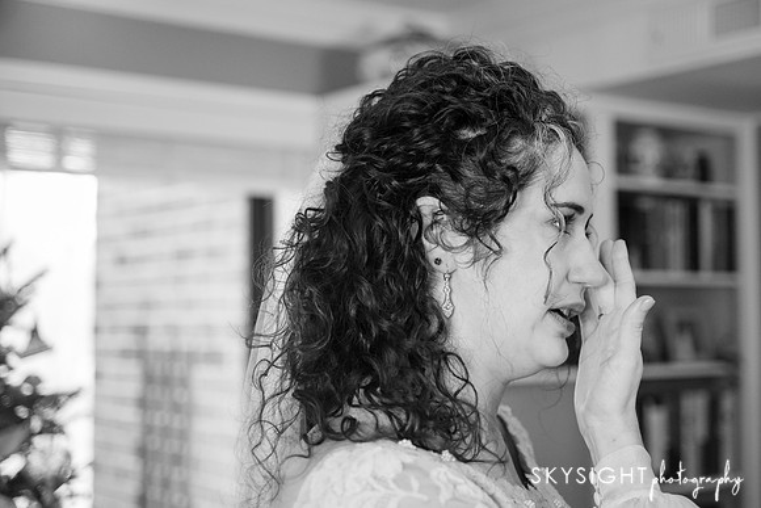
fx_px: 1172
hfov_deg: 36.0
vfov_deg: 24.4
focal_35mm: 55
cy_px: 254
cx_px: 380
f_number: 2.8
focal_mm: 55
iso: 3200
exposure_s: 1/800
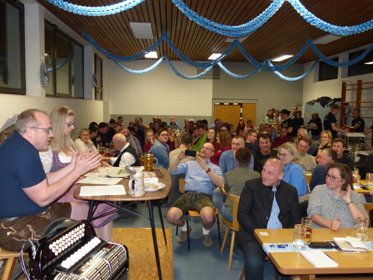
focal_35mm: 30
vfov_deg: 46.8
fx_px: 323
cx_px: 186
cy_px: 140
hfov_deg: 60.0
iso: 400
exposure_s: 1/60
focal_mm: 5.5
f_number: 2.8
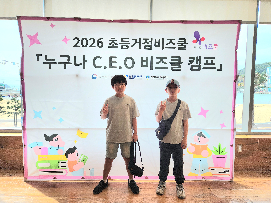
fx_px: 180
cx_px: 136
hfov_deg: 73.9
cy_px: 102
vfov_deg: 58.9
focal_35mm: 23
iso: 20
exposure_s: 1/333
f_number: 1.8
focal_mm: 5.4
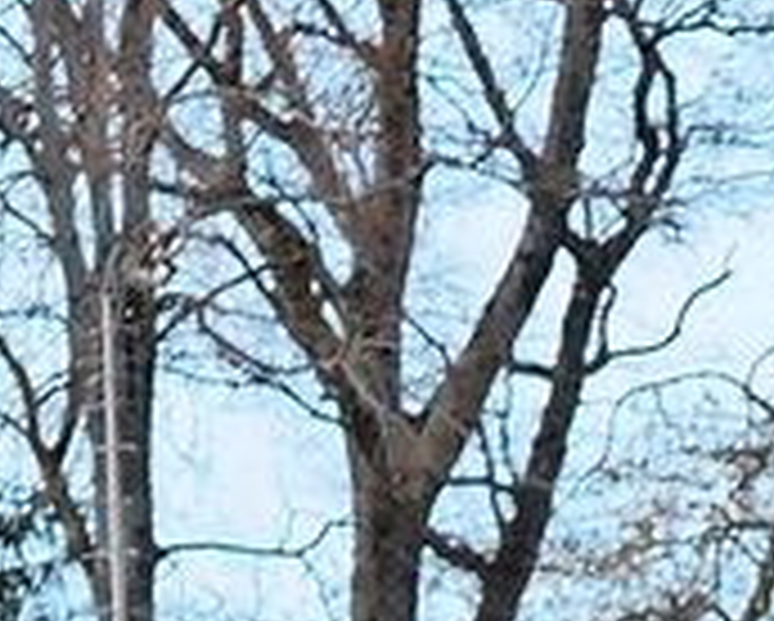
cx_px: 1274
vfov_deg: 1.7
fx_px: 21351
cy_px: 1498
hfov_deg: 2.1
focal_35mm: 931
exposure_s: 1/500
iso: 200
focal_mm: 57
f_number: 4
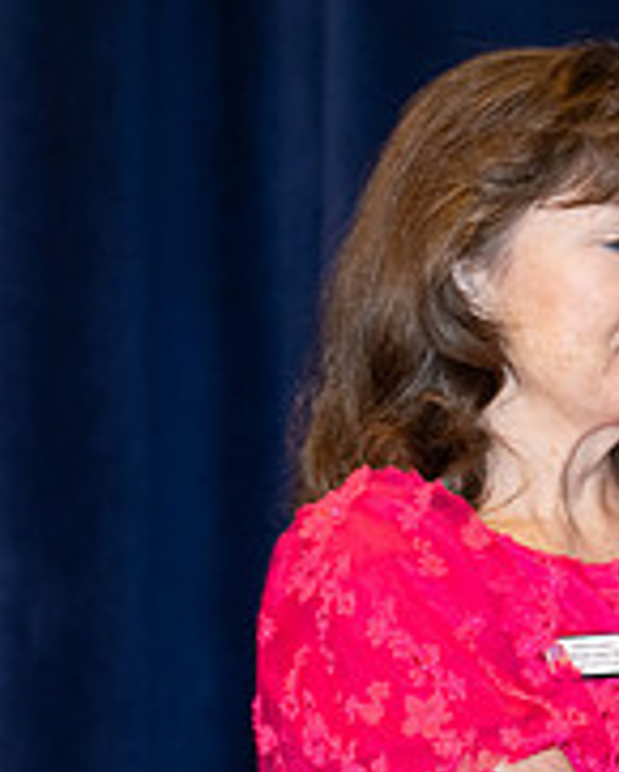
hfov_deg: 2.8
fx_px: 12699
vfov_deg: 3.5
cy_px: 652
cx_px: 1106
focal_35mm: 555
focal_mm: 165
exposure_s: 1/80
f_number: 5.6
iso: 1000
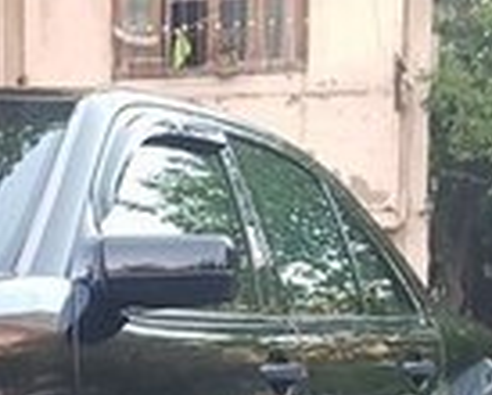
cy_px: 505
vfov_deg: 12.3
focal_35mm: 122
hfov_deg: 14.7
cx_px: -230
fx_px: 1779
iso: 200
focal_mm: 4.2
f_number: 1.7
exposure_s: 1/50
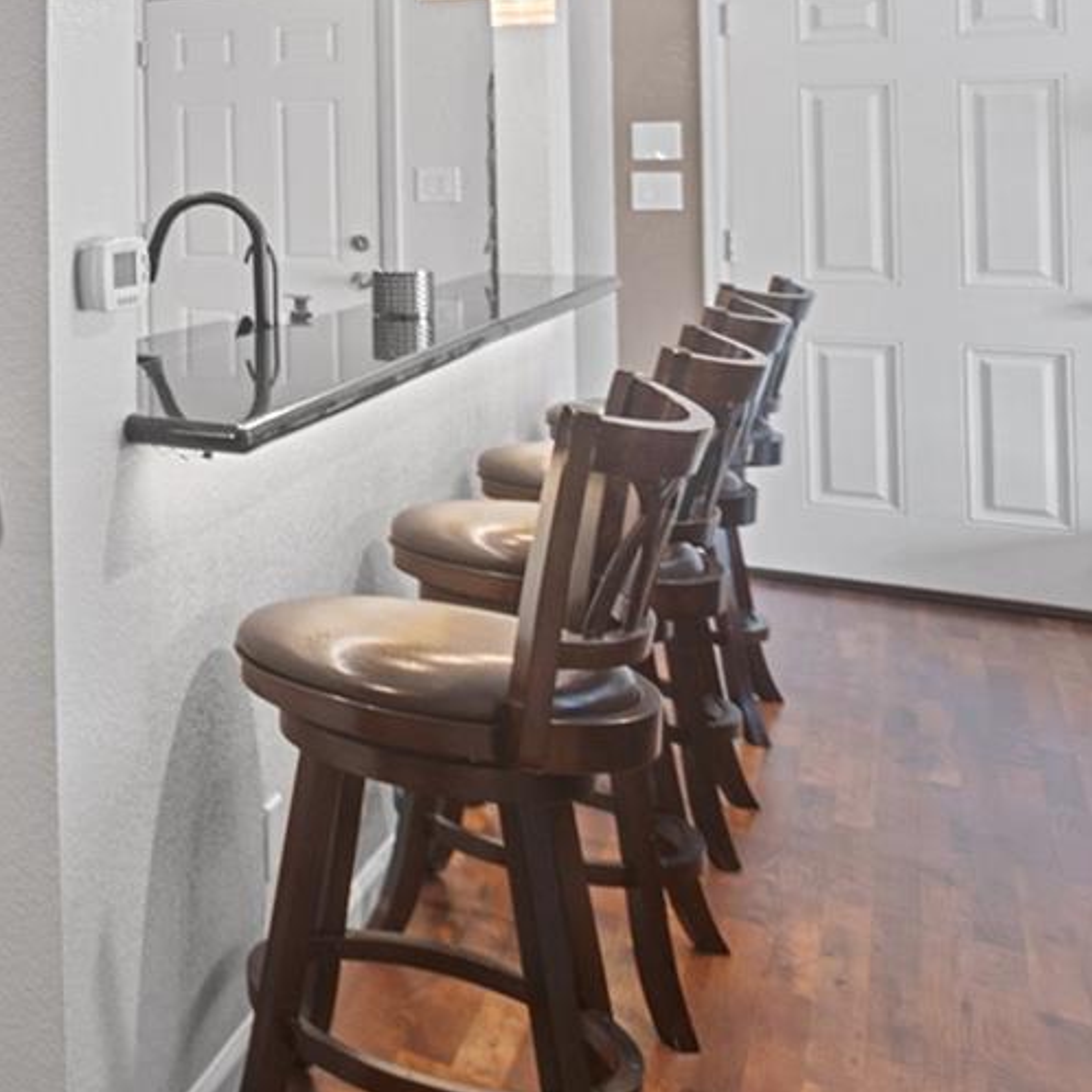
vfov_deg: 38.4
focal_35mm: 41
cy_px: 129
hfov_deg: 26.2
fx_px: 1463
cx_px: -638
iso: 200
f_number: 3.5
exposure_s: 1/2.5
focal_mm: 10
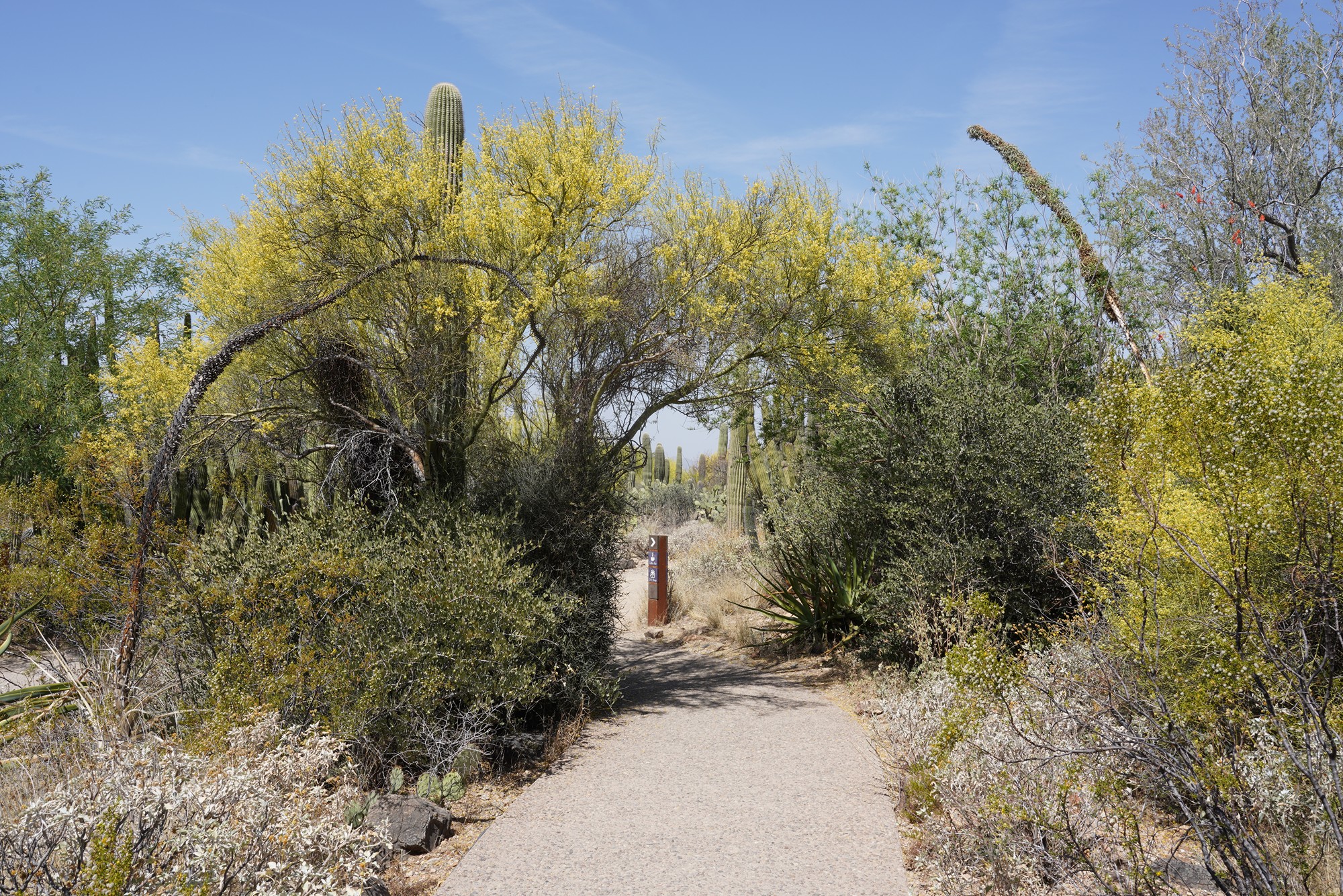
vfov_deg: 38.9
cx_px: 672
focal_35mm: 34
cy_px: 448
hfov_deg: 55.8
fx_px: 1268
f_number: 14
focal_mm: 34
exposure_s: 1/100
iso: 100
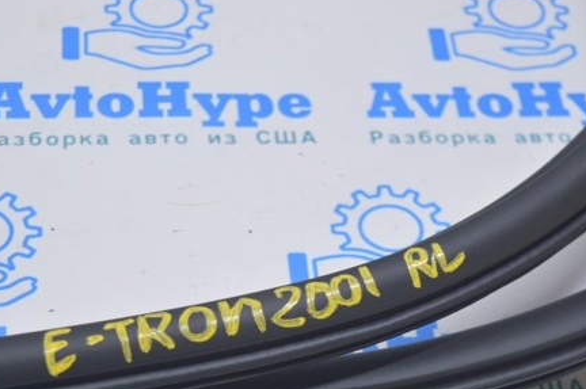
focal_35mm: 111
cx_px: 243
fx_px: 1805
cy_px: 272
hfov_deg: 18.4
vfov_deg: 12.3
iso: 400
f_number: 5.6
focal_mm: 50
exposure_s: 1/20
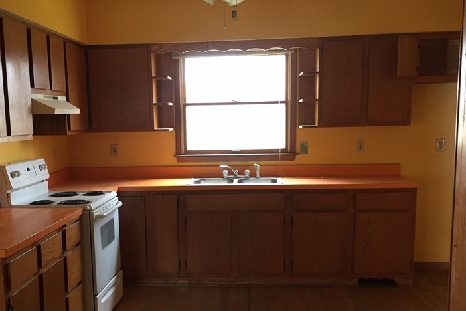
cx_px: 200
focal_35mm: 44
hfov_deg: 44.4
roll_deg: -0.3
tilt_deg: -9.9
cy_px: 217
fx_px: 570
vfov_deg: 30.2
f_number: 2.2
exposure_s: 1/30
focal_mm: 4.15
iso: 100
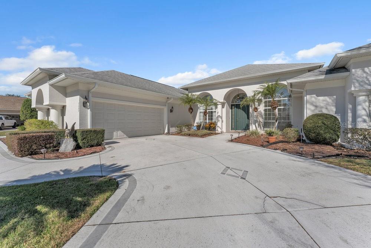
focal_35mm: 14
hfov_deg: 104.2
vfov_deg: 81.2
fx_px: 144
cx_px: 186
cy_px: 124
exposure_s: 1/1250
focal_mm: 14
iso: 200
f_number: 8
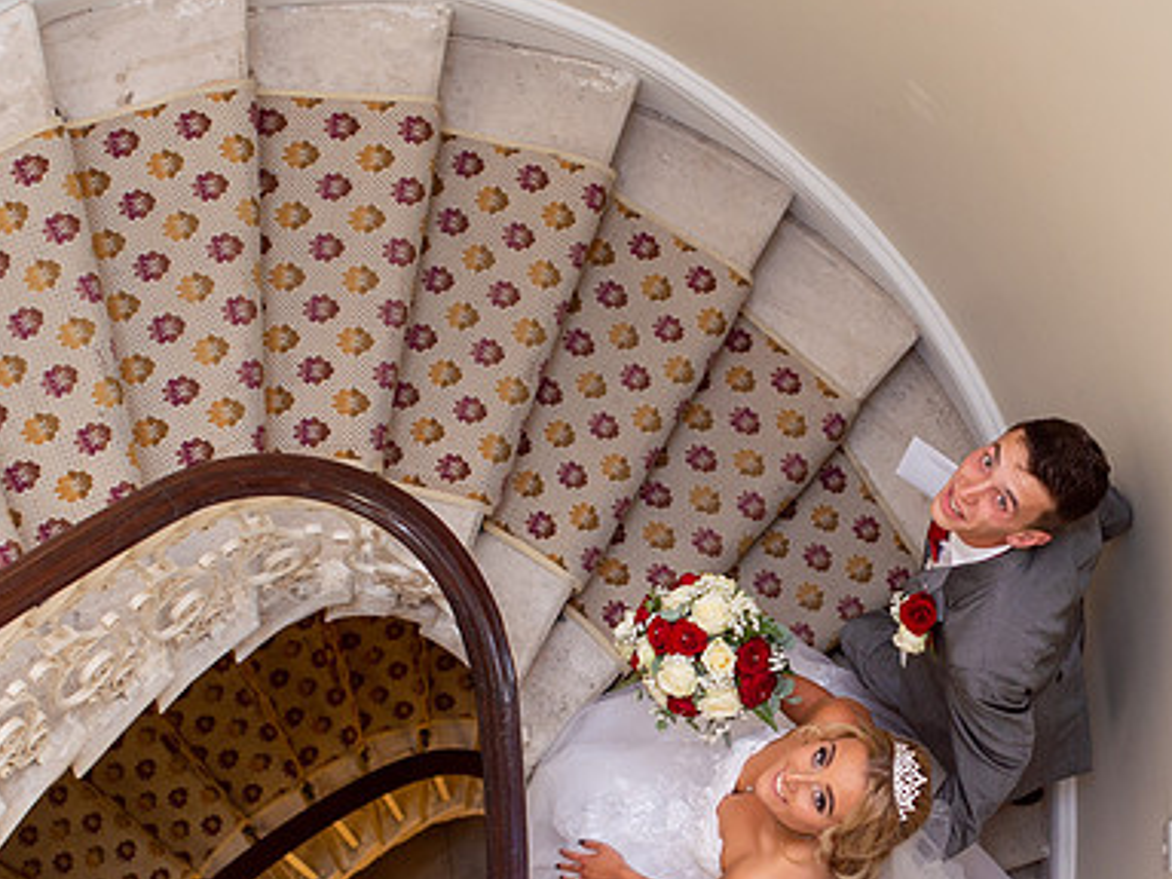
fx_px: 2978
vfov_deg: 16.7
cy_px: 700
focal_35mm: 88
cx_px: 791
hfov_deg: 22.2
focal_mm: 35
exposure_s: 1/80
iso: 100
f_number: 2.5
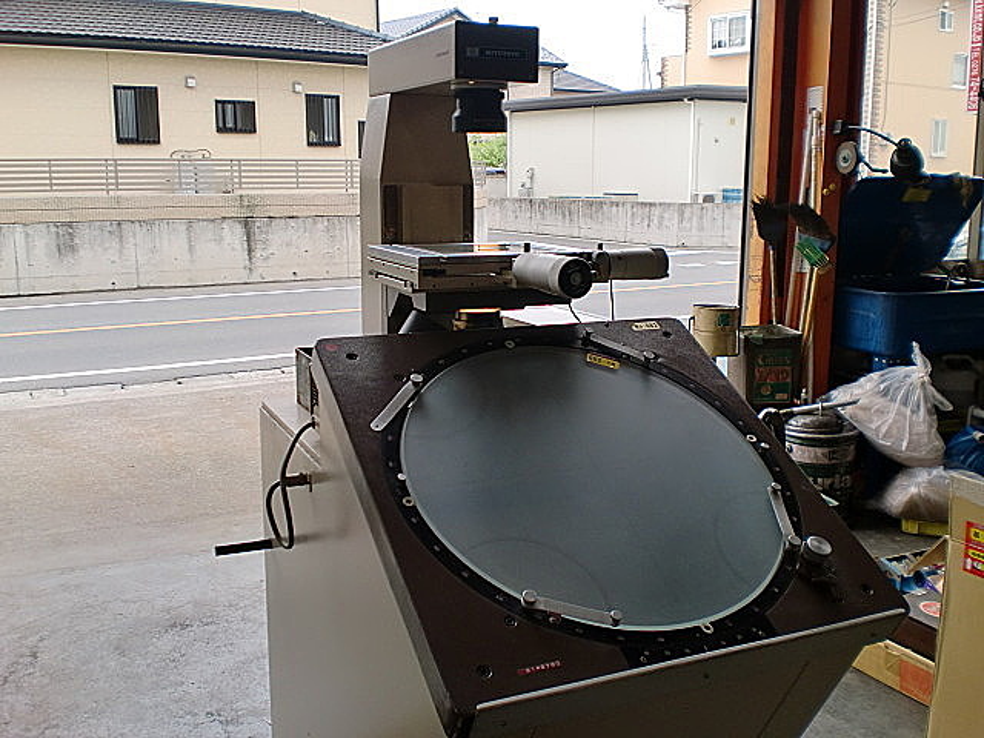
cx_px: 492
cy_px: 369
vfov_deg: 40.7
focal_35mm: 35
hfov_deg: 52.6
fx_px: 995
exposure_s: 1/80
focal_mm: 6.3
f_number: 3.1
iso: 64
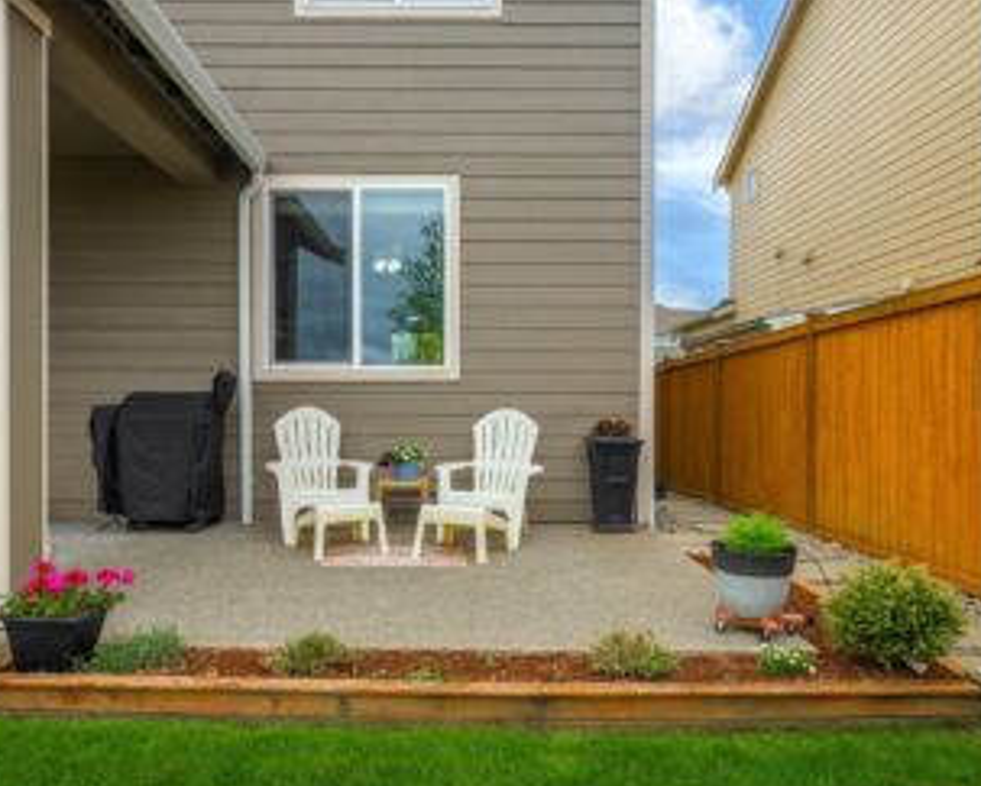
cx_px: 469
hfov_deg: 66.0
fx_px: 756
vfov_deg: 54.9
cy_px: 429
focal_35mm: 26
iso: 80
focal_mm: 21
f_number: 7.1
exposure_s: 1/80
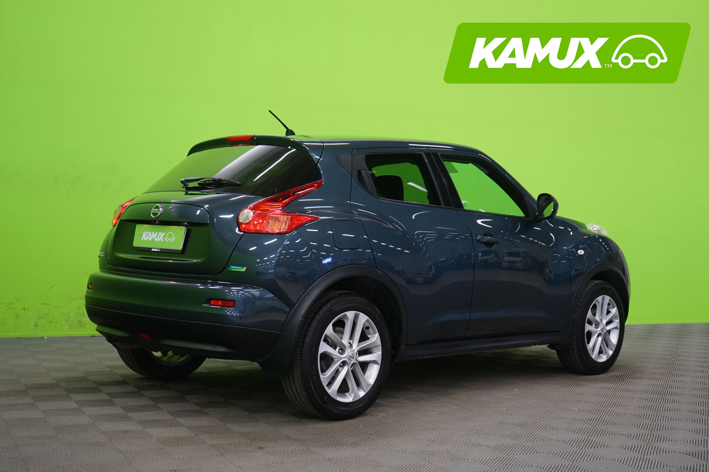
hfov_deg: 41.9
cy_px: 236
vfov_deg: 28.6
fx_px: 926
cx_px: 354
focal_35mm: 47
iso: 400
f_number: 4.5
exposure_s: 1/8
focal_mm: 47
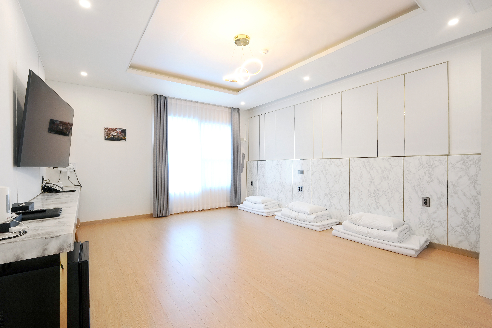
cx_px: 246
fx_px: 219
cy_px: 164
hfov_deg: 96.8
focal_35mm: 16
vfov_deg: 73.7
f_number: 11
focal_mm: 16
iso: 400
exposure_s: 1/6
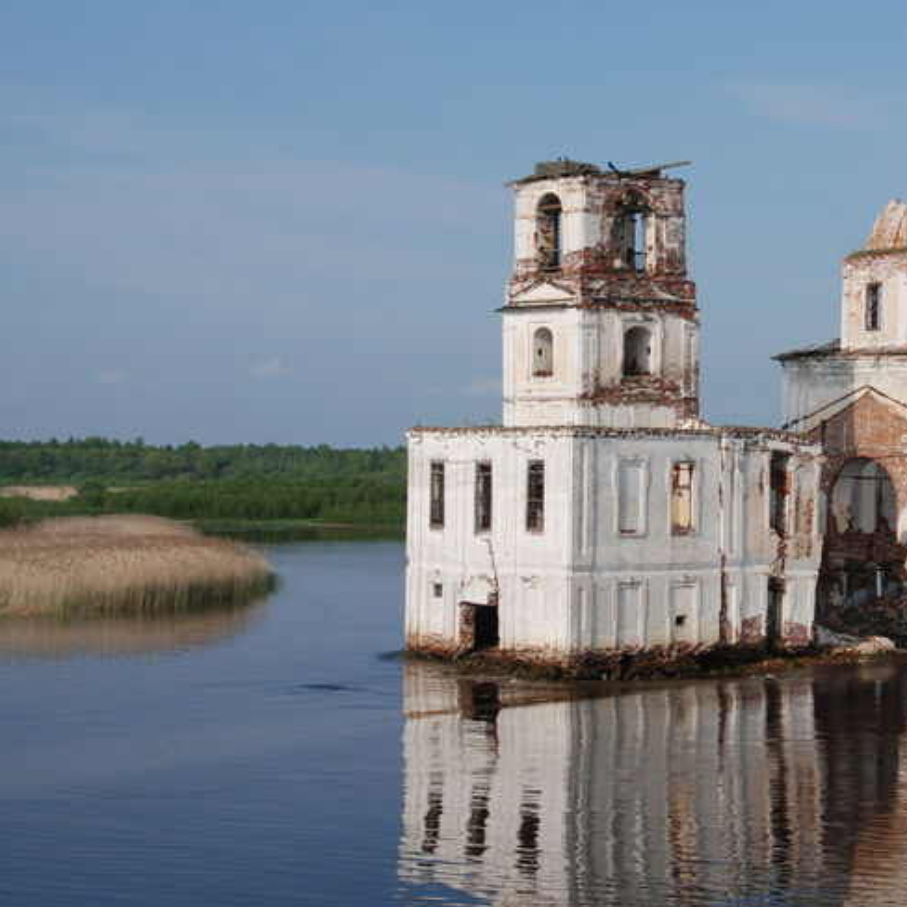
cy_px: 377
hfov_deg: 21.3
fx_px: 2372
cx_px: 773
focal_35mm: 80
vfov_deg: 21.6
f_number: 9
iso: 100
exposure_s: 1/320
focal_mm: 34
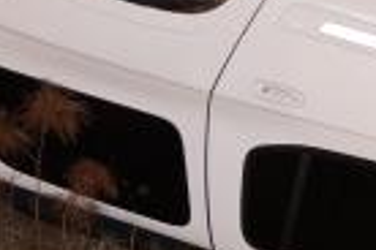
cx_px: 564
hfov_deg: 12.4
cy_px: 75
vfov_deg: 8.7
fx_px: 1640
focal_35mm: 157
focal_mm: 18
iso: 800
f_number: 3.5
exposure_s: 1/60
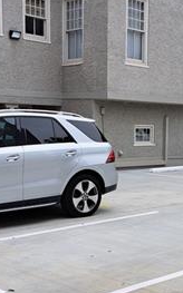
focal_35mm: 62
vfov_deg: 32.8
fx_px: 496
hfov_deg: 20.8
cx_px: 132
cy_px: 191
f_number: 1.8
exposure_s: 1/550
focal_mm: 5.23
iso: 50
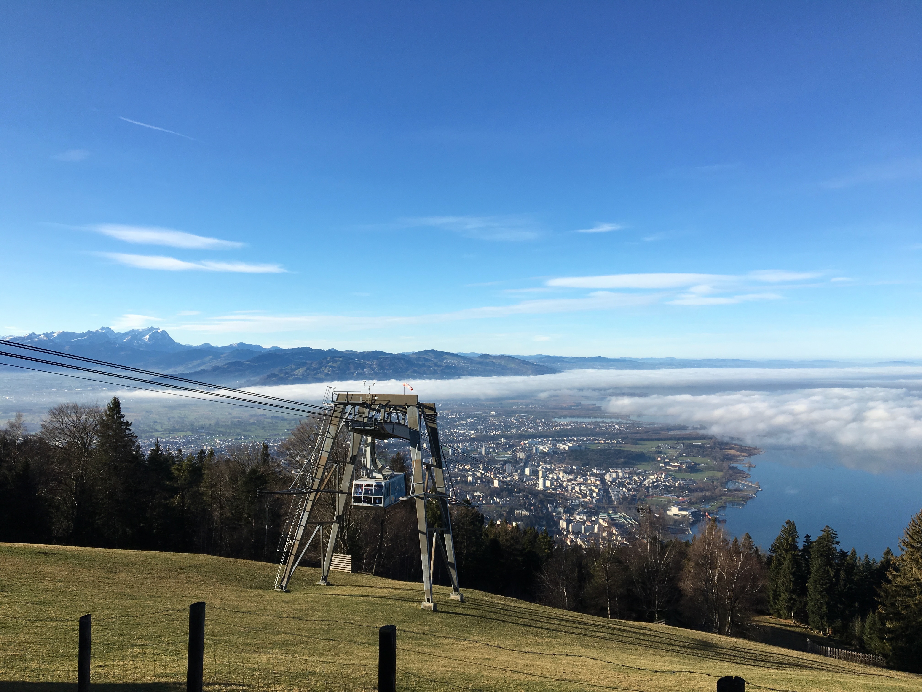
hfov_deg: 61.7
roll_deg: -0.1
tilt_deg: +1.1
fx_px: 772
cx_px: 461
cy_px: 346
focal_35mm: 29
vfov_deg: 48.2
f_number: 2.2
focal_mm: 4.15
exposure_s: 1/1570
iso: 25
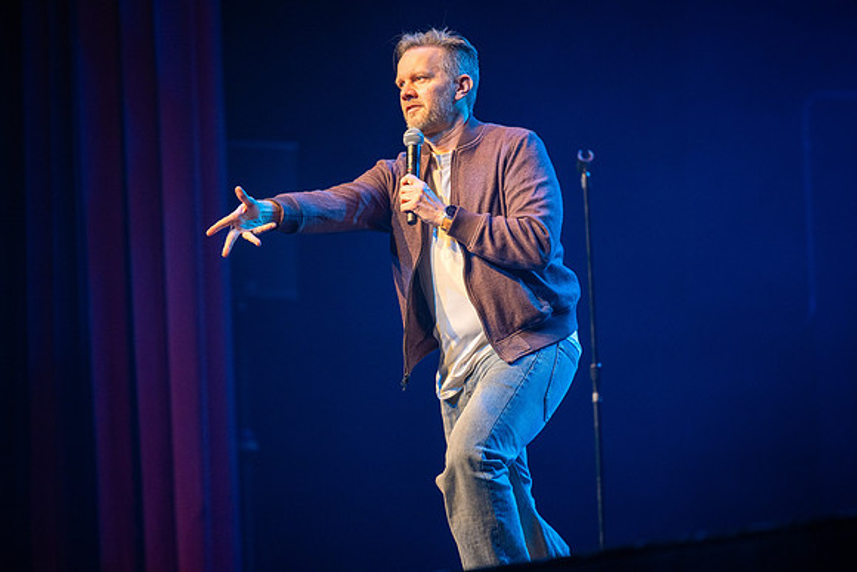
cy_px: 286
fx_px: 4762
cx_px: 428
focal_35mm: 200
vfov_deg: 6.9
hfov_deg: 10.3
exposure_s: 1/200
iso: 640
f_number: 2.8
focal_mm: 200
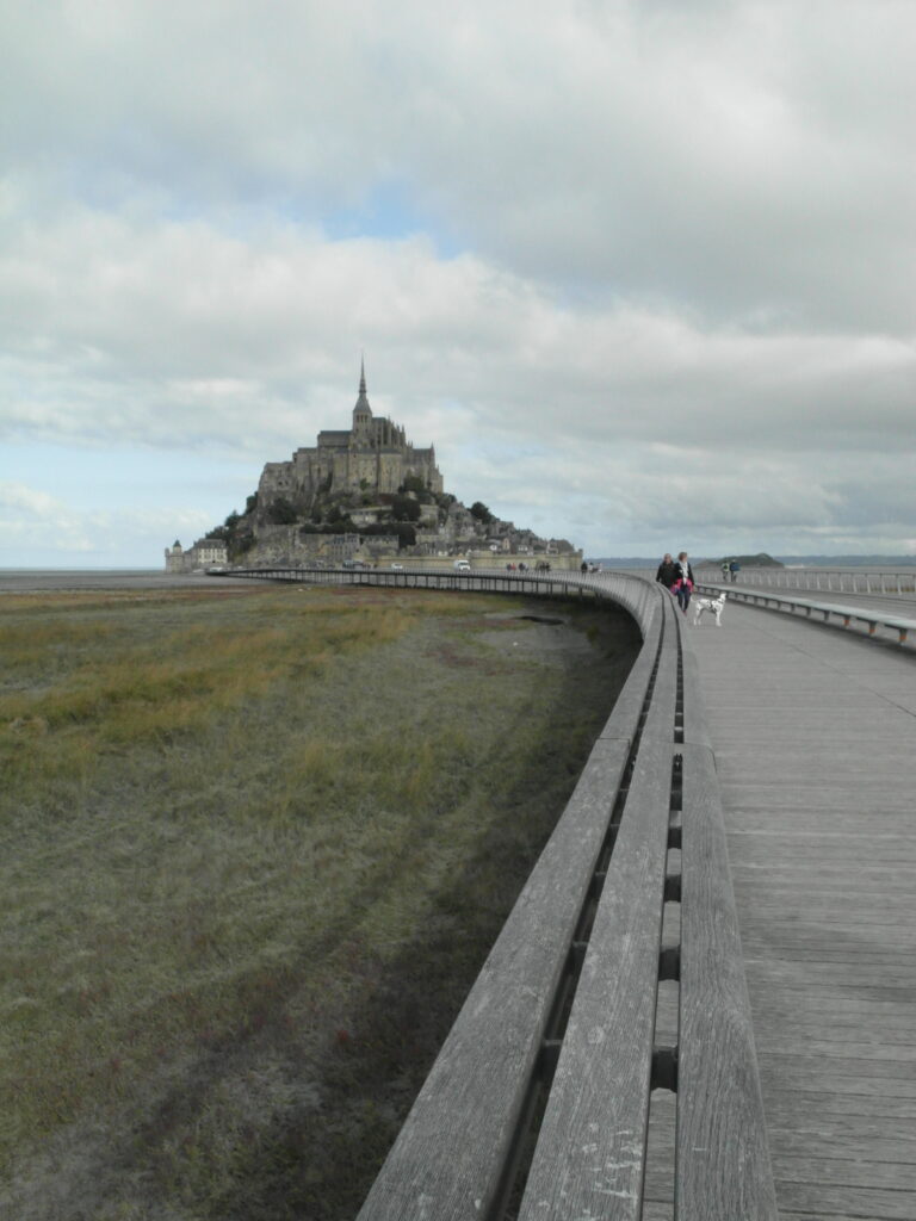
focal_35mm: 36
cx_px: 458
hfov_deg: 39.7
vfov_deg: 51.4
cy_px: 610
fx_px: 1270
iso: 400
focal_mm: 7.8
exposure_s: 1/1500
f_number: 5.3
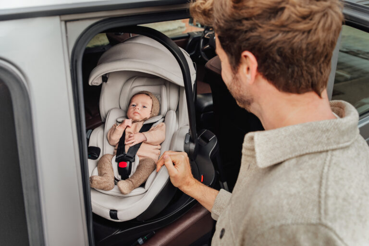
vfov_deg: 41.1
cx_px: 184
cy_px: 123
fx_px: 328
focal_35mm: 32
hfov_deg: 58.7
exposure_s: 1/800
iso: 640
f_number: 4
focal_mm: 32
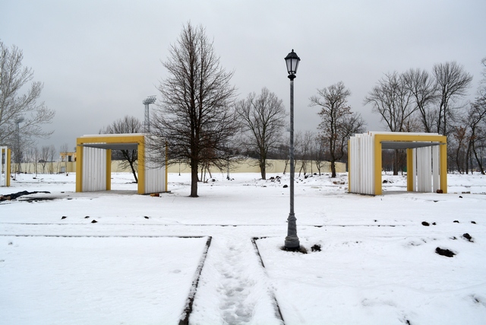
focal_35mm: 27
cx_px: 243
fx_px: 365
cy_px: 162
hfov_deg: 67.4
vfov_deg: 48.0
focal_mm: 18
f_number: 8
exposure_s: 1/250
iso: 125
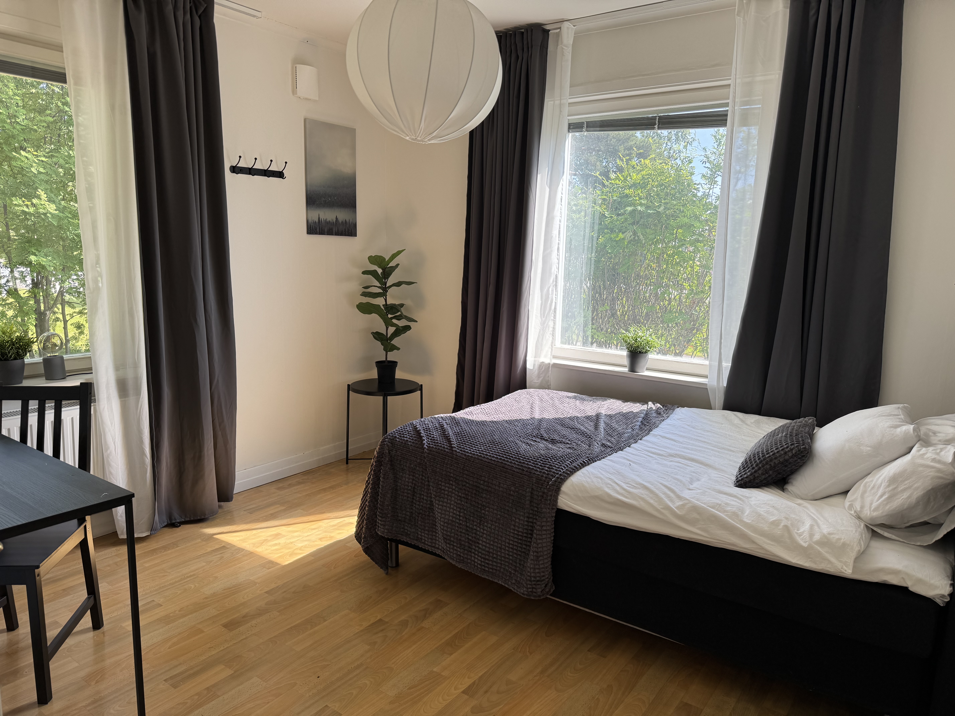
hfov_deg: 71.6
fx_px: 662
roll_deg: -1.5
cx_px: 478
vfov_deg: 56.8
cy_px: 358
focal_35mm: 24
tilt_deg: -9.8
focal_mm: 6.76
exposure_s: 1/392
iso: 80
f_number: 1.78
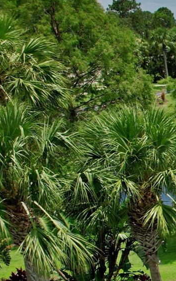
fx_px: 491
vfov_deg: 31.6
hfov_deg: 15.3
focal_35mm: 64
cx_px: 377
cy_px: 202
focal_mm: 8.38
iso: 100
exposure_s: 1/2000
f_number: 2.8
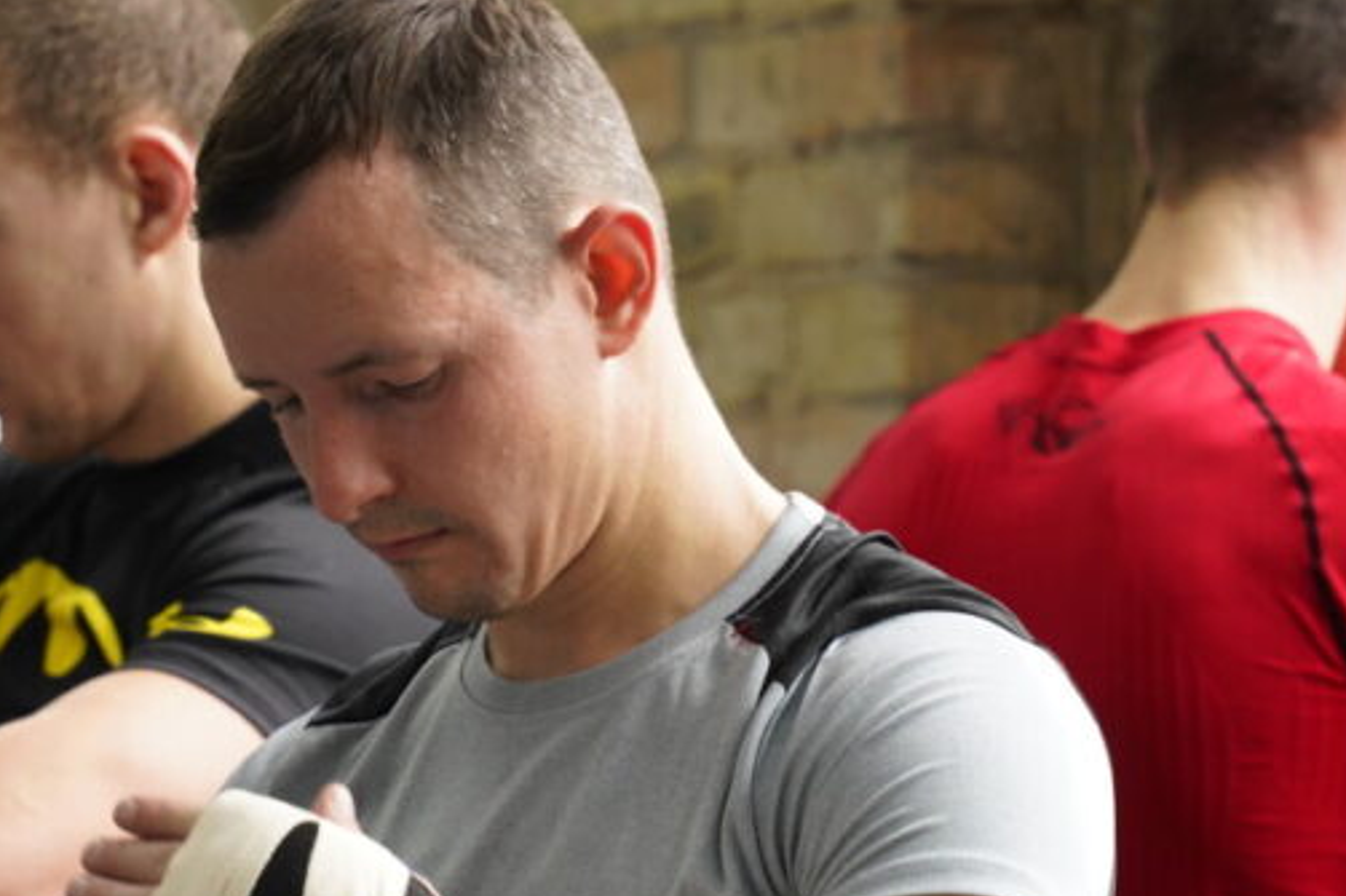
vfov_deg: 4.6
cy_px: 560
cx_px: 289
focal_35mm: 301
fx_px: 11250
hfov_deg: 6.8
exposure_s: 1/250
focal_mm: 148
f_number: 5.6
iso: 2000
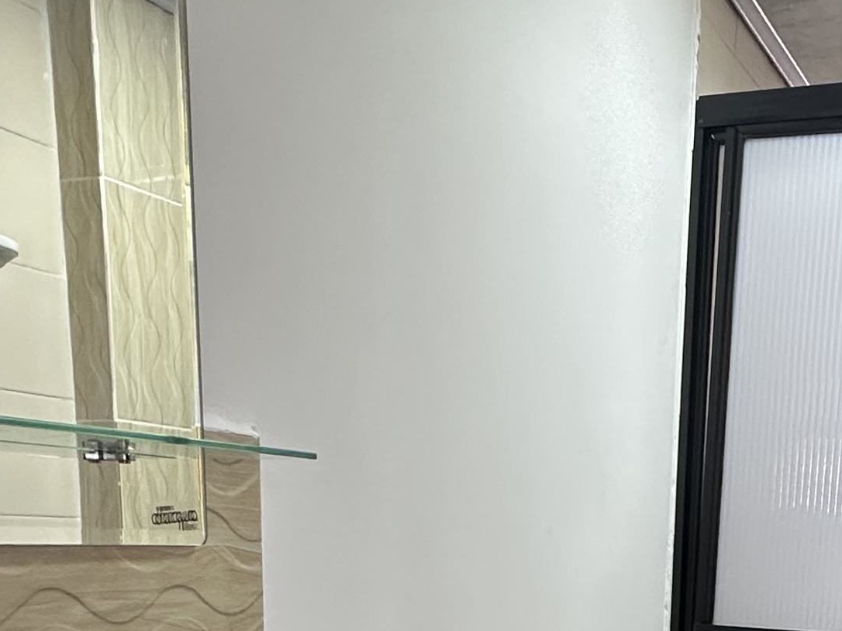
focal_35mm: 52
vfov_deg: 24.3
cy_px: 833
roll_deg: -2.3
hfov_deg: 36.3
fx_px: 1265
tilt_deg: -12.7
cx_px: 591
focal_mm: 2.22
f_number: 2.2
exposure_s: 1/99
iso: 200
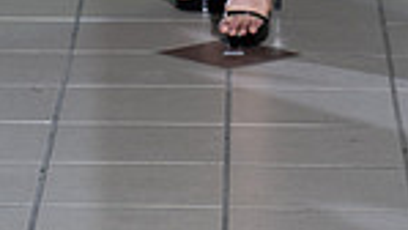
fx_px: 3832
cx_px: 183
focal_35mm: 354
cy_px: -381
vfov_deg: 3.4
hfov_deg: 6.1
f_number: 5
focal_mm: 112
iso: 1250
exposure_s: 1/160
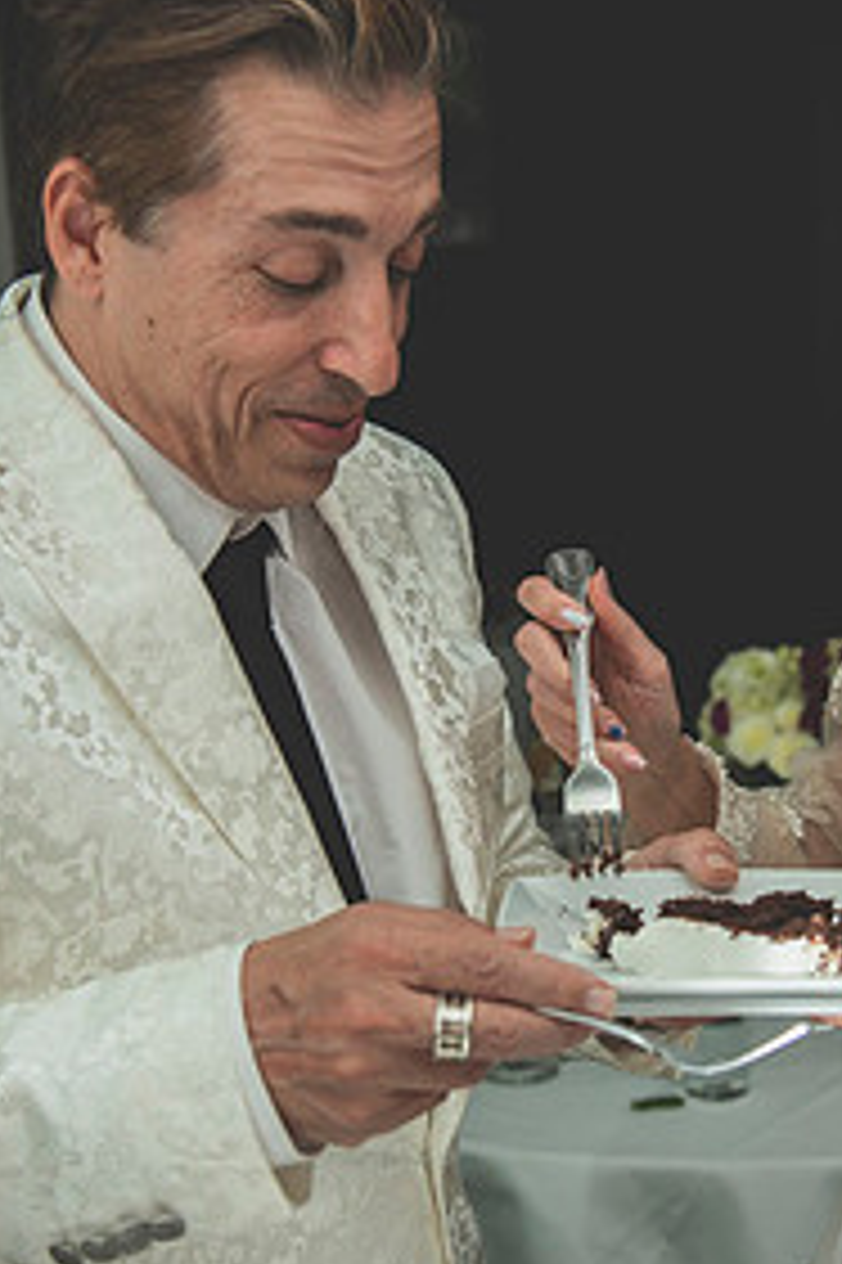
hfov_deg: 17.6
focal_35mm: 77
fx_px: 2705
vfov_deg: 26.3
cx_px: 585
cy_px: 751
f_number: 4.5
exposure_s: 1/200
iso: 100
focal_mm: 48
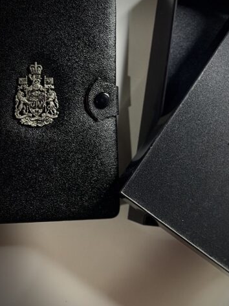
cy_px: 173
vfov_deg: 18.9
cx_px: 140
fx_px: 919
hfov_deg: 14.2
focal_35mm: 104
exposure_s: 1/120
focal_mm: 6.76
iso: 160
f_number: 1.78
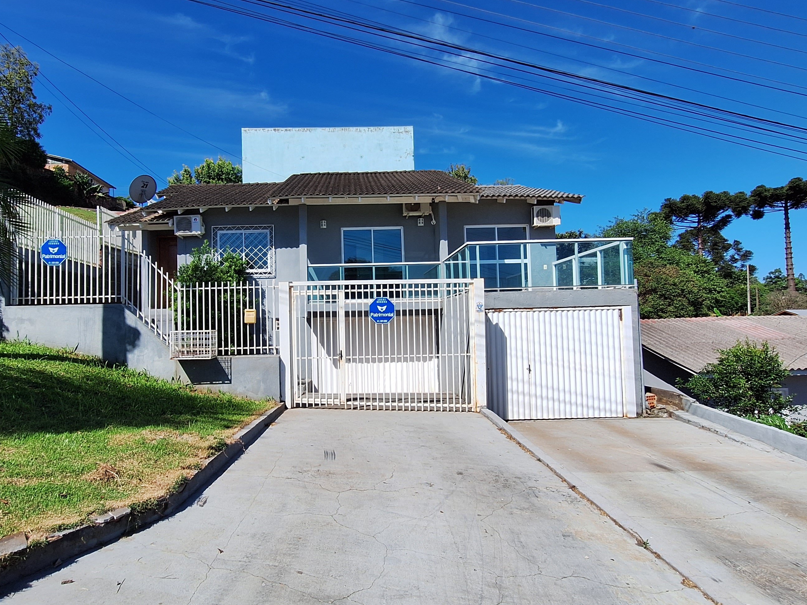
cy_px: 315
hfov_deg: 81.4
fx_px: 466
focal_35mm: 20
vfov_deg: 65.9
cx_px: 354
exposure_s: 1/1767
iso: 40
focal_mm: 1.74
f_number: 2.2
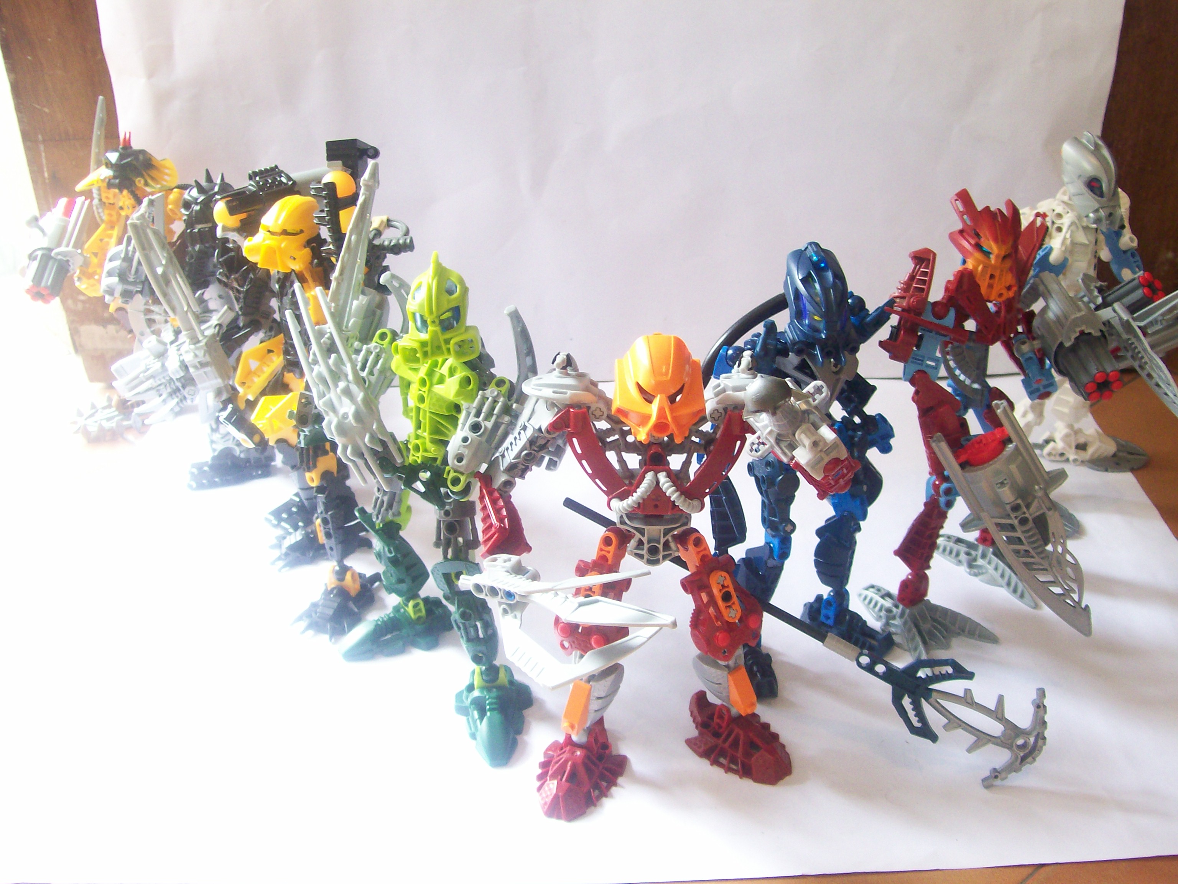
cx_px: 589
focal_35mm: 36
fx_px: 1225
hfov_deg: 51.4
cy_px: 442
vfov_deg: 39.7
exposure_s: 1/32
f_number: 2.7
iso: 134
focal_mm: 6
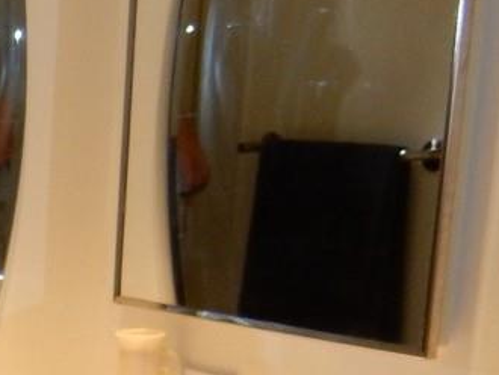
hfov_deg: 14.6
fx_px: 1572
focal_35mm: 109
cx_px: -525
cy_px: 443
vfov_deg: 13.3
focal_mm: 4.5
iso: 200
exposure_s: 1/30
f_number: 3.7
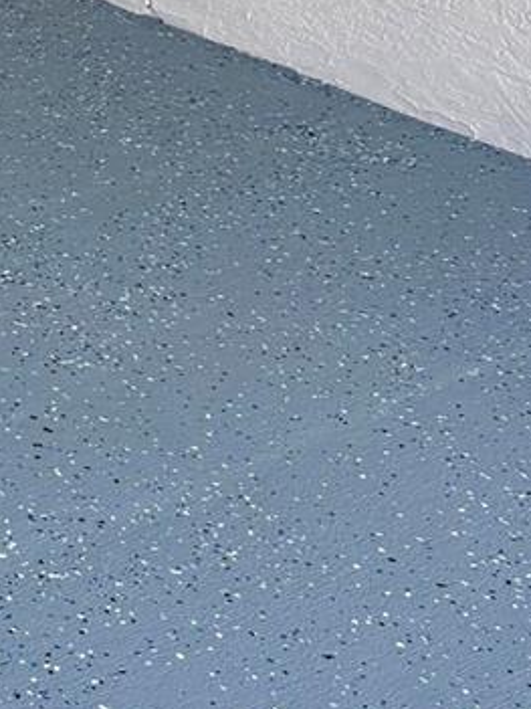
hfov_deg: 16.1
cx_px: -323
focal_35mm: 82
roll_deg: +1.0
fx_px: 1678
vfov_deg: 22.4
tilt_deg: -13.9
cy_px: -87
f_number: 1.78
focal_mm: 6.76
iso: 64
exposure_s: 1/237
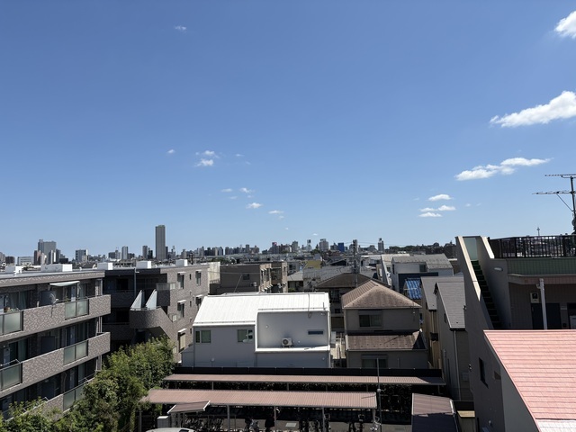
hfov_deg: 67.3
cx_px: 288
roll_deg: +2.0
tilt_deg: +6.1
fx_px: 433
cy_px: 216
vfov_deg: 53.1
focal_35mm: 26
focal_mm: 5.96
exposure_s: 1/4950
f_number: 1.6
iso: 50
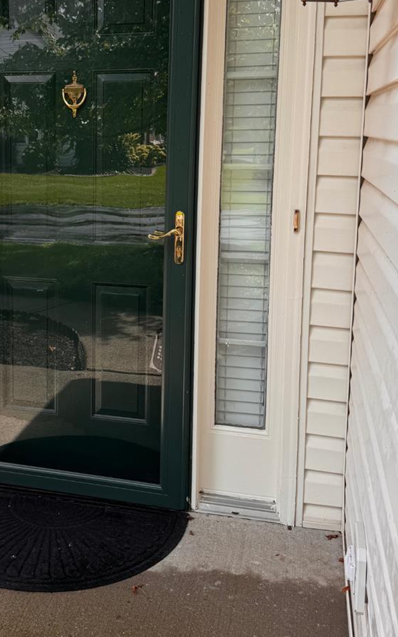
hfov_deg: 29.2
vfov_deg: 45.9
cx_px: 79
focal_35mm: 43
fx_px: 747
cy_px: 243
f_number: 1.78
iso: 80
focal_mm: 6.76
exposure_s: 1/1524
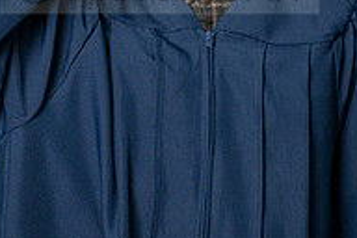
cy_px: -21
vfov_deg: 5.8
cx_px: 185
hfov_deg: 8.7
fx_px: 2360
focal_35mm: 238
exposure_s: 1/200
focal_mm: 70
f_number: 4.5
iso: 200
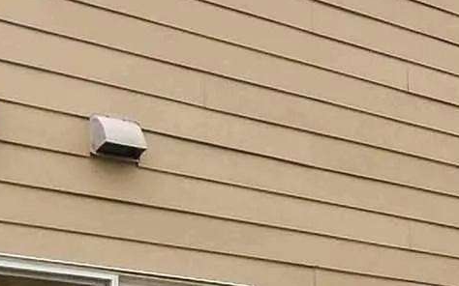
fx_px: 1238
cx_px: 640
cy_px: 491
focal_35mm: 99
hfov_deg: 19.0
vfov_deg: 12.3
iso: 100
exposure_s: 1/125
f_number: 5
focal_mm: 10
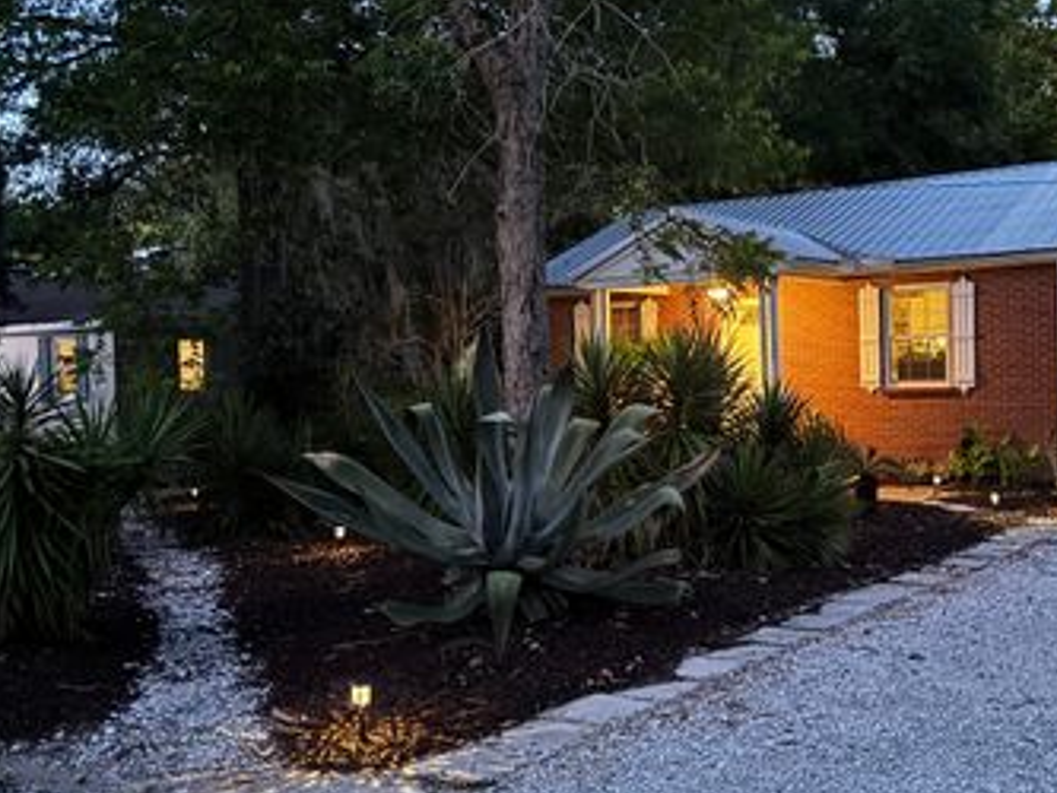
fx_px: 1191
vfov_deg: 36.8
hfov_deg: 47.3
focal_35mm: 39
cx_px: 676
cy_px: 401
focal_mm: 5.96
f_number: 1.6
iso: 1000
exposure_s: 1/9
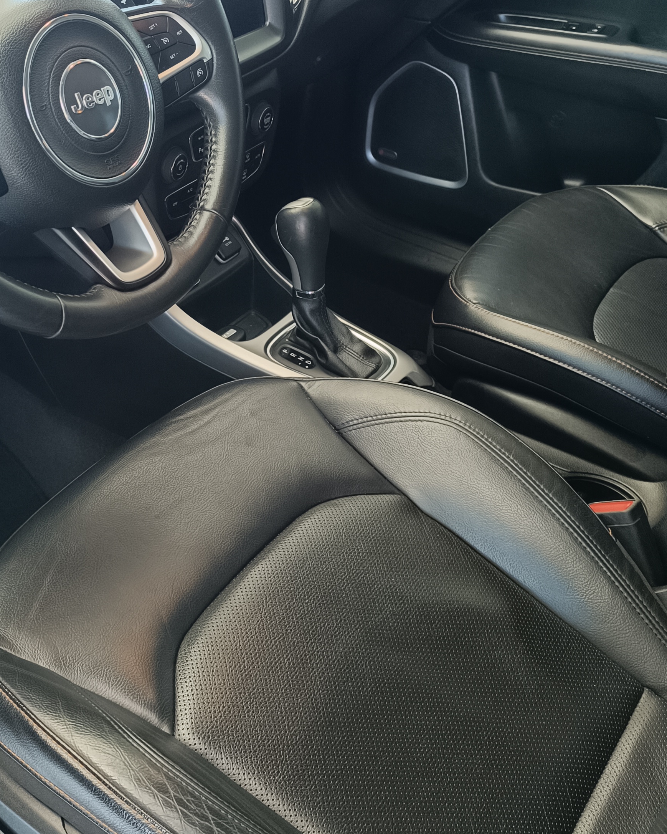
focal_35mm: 44
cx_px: 162
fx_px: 1086
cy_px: 321
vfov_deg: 41.7
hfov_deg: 33.4
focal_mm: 6.14
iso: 683
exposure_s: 1/60
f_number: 1.65
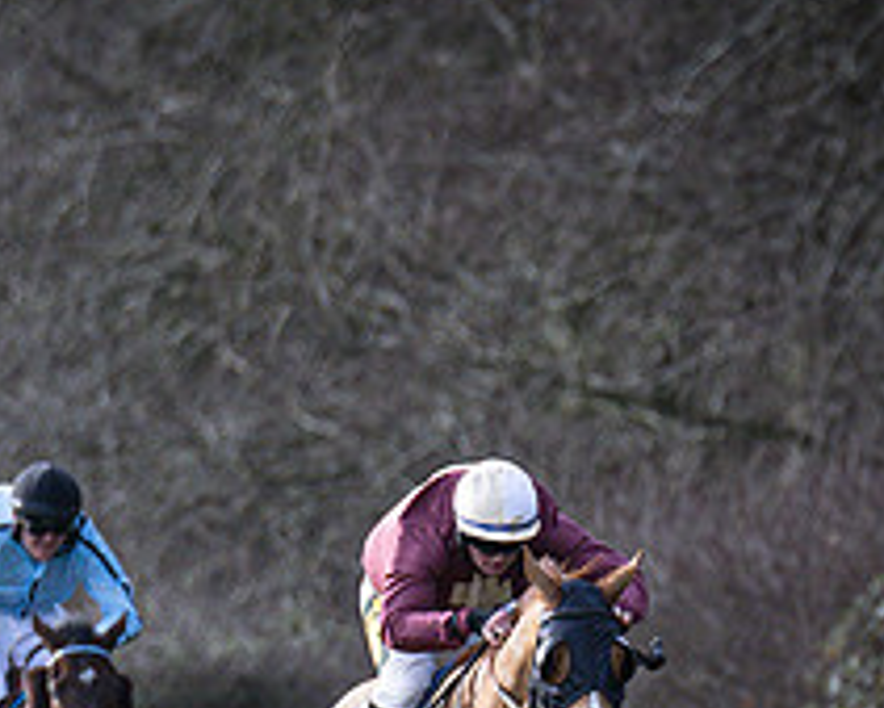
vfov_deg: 1.1
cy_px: 722
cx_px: 967
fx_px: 37875
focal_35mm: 1447
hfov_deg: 1.3
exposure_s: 1/2000
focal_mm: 200
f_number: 2.8
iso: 400
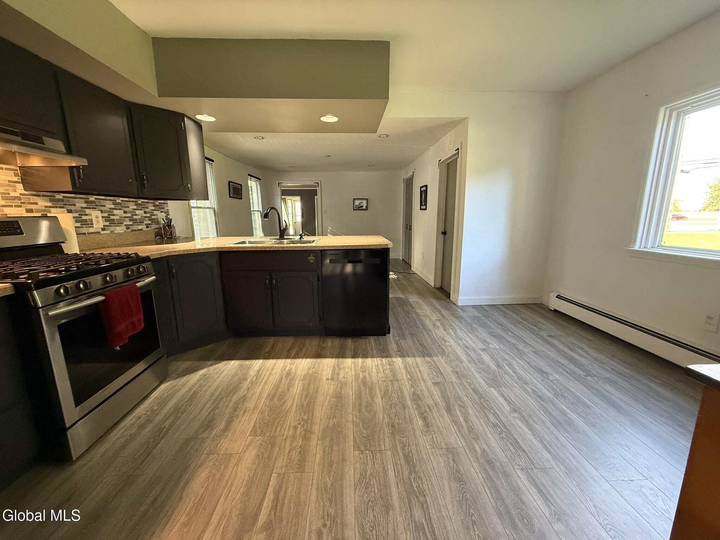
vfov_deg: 85.7
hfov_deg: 102.1
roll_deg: -0.5
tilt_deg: -11.4
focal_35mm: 14
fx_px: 291
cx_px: 360
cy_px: 270
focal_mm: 2.22
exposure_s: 1/60
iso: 500
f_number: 2.2
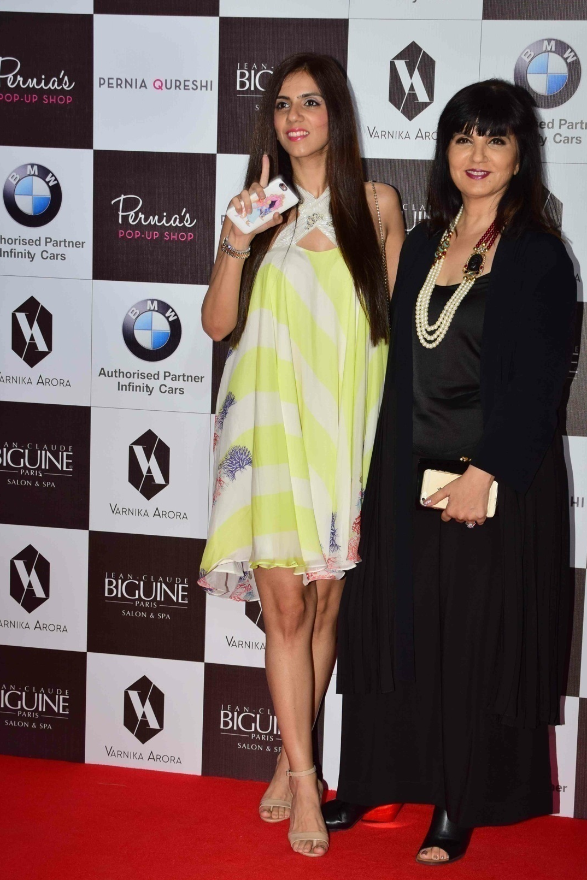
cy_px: 480
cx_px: 352
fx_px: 1687
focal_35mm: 69
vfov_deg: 29.2
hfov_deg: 19.7
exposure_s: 1/160
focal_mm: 38
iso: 400
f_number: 5.6
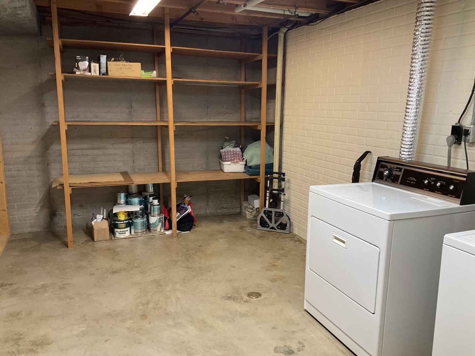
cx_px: 238
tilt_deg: -11.0
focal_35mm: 29
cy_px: 178
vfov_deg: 48.2
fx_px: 398
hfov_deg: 61.7
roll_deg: -1.3
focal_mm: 3
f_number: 1.8
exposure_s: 1/60
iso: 64
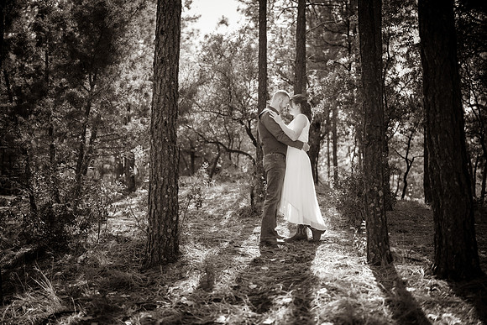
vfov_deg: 37.9
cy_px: 162
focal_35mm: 35
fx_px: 474
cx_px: 244
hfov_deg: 54.4
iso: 100
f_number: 1.4
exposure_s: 1/640
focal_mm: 35
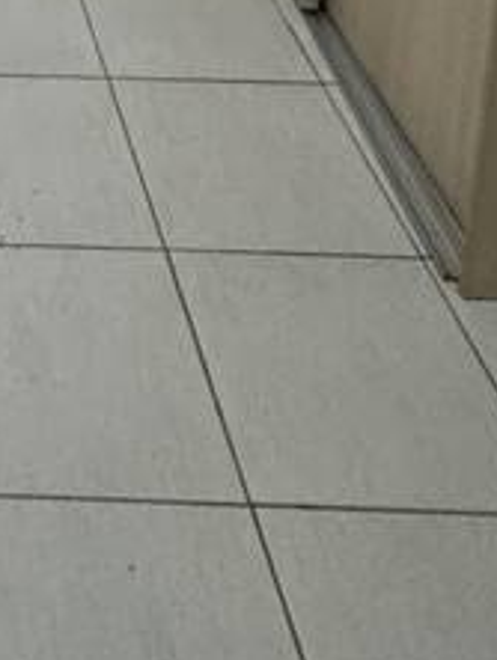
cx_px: -238
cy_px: -571
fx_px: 1299
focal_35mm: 68
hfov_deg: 19.1
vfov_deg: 19.7
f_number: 2.2
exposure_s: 1/60
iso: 500
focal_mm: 2.22
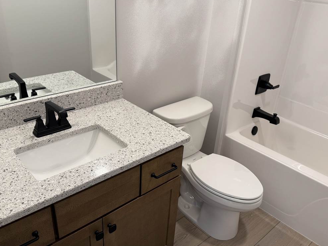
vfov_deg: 45.4
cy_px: 128
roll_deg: -3.8
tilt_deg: -27.2
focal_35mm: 31
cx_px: 159
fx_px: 294
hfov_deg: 58.4
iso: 125
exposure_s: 1/120
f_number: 1.78
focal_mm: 6.76
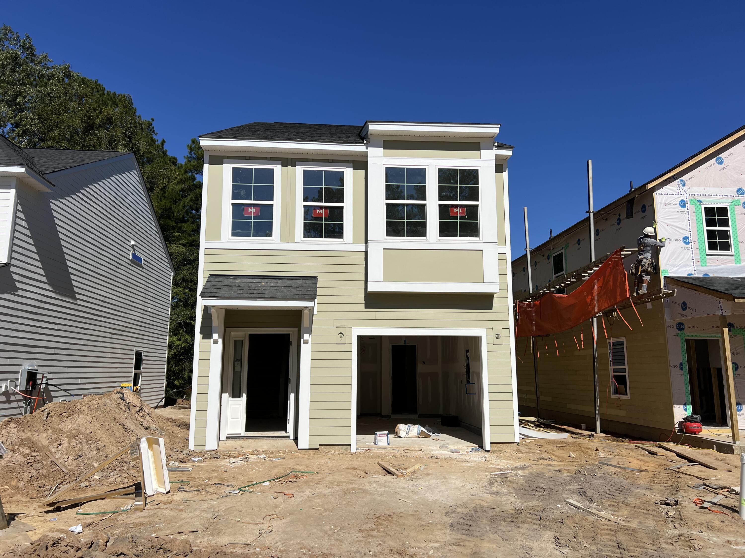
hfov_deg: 67.3
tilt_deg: +9.2
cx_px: 372
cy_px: 279
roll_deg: -0.5
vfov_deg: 53.1
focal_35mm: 26
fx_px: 560
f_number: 1.5
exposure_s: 1/9434
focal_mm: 5.7
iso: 50
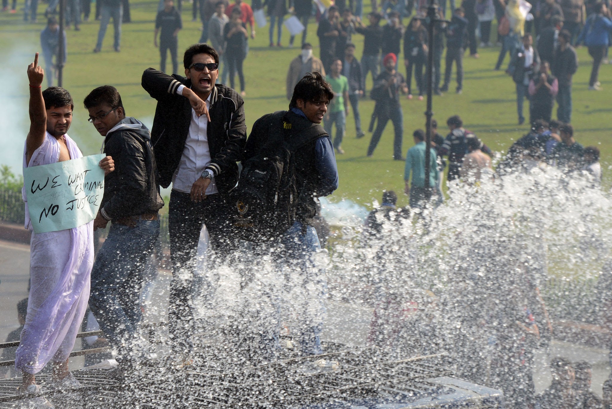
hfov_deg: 12.4
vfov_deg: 8.3
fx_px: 2806
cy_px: 204
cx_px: 306
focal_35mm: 165
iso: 320
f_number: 8
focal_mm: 165
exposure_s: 1/800
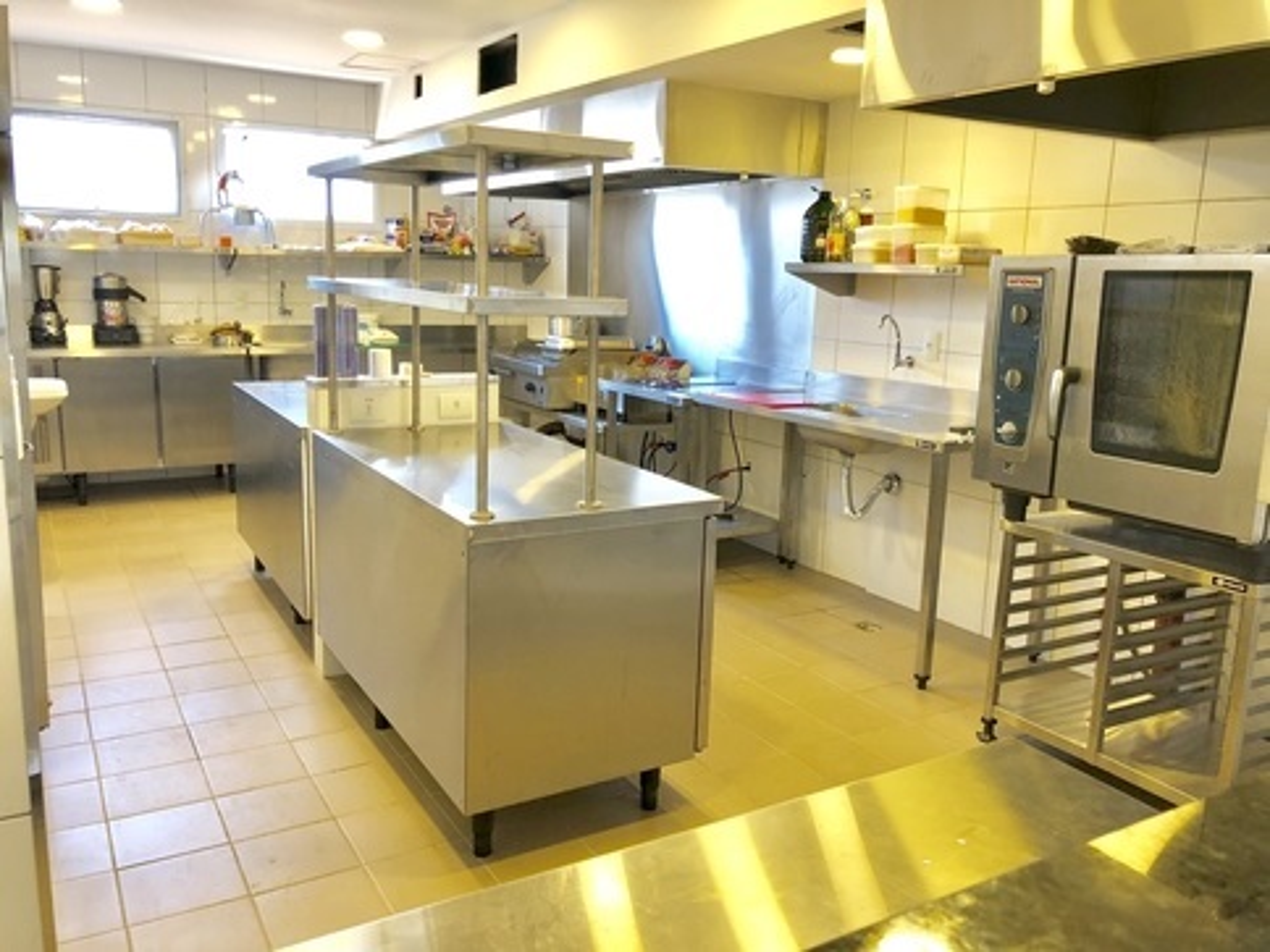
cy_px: 476
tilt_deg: -10.8
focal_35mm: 28
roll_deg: -1.7
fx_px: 1027
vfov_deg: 49.7
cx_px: 635
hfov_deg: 63.4
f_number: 1.8
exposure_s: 1/24
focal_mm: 4
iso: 40
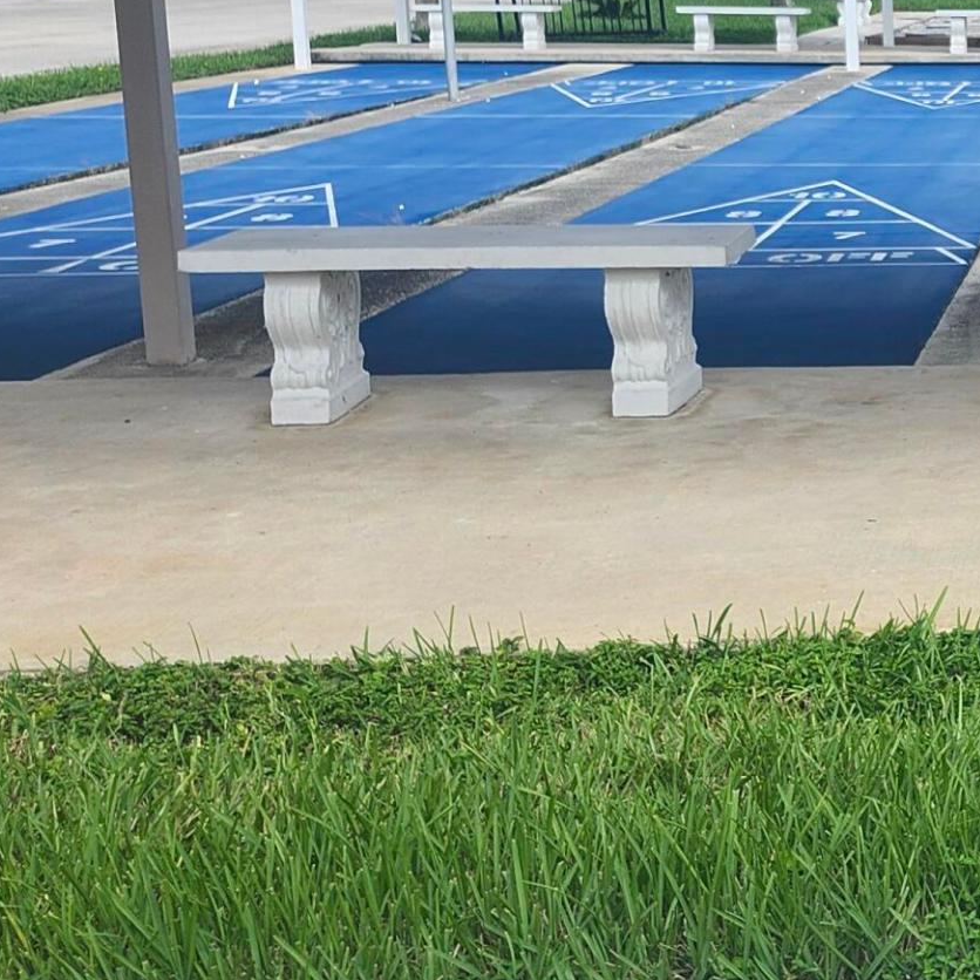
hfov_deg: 20.8
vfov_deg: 24.6
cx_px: 1493
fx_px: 2242
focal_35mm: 70
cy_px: 354
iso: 25
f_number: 1.8
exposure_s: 1/1406
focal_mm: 5.54
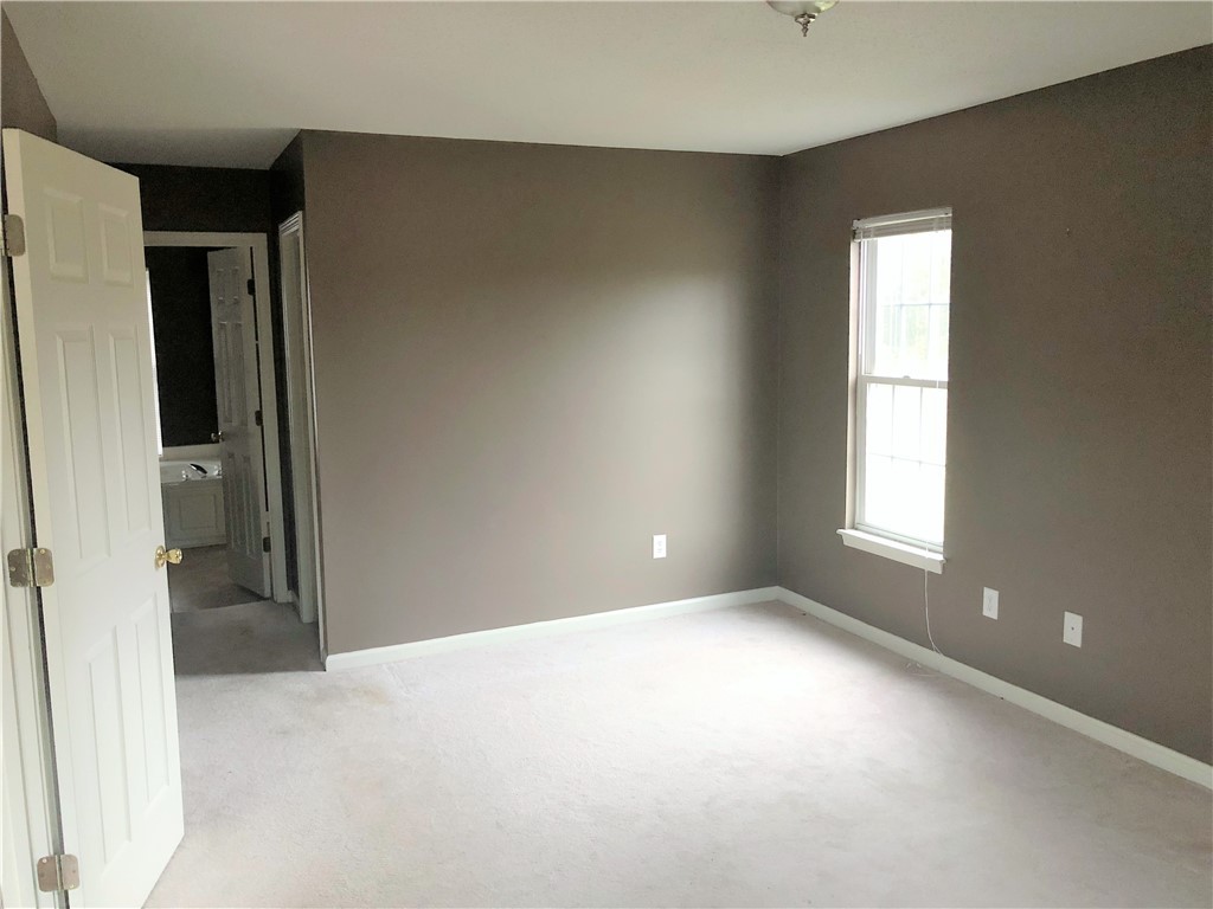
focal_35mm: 29
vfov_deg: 48.2
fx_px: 1016
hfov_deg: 61.7
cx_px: 606
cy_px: 454
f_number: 1.8
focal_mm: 3.99
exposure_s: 1/5
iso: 100
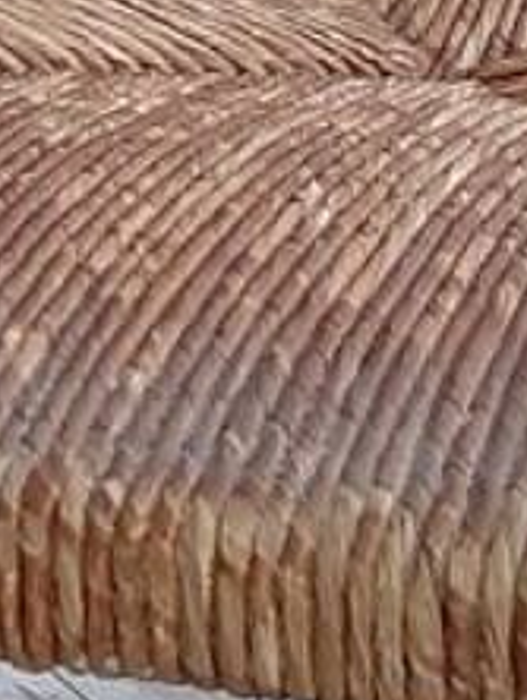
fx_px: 3161
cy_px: 207
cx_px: 278
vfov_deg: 12.6
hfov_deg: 9.5
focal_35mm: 156
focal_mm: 3.93
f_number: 1.7
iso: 320
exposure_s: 1/25
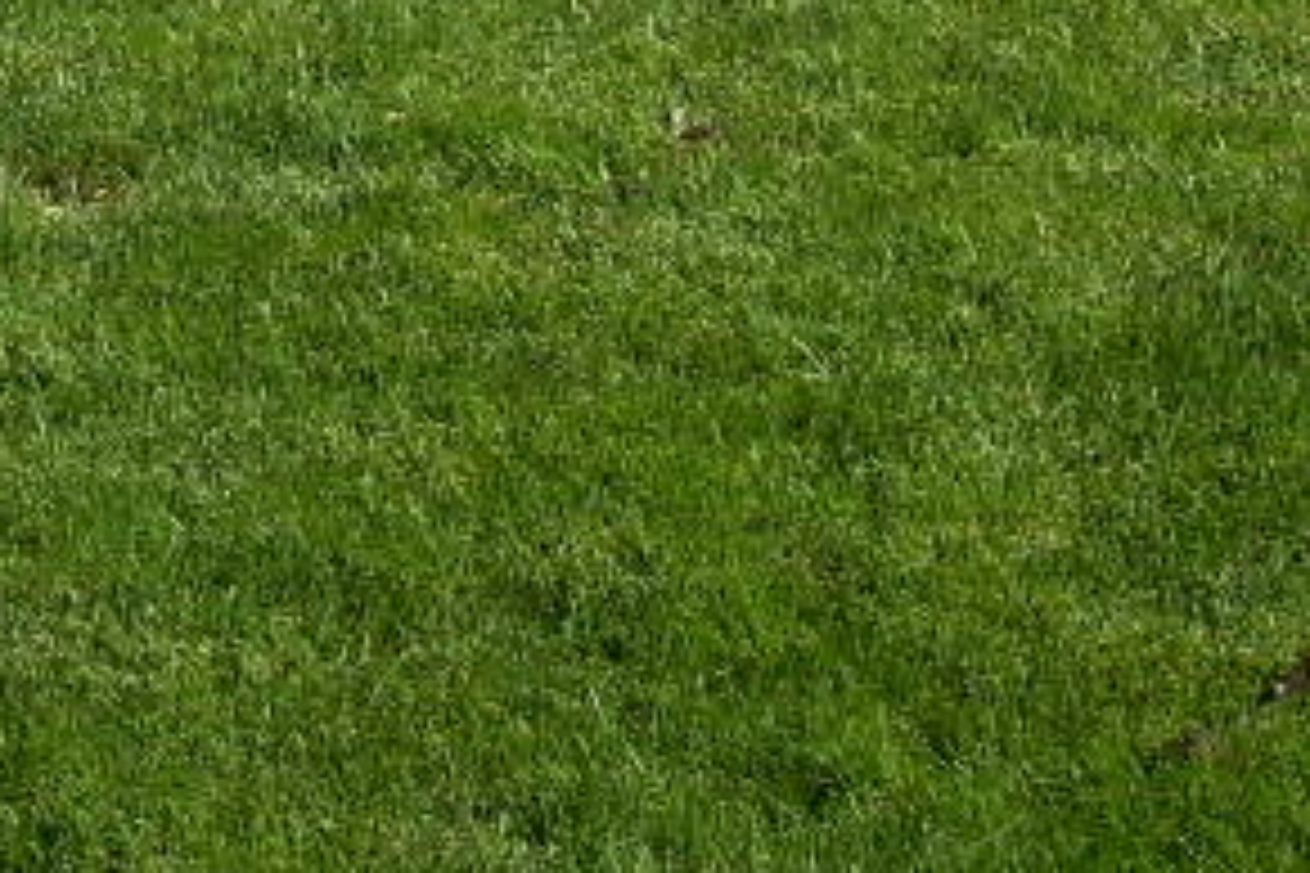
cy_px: -522
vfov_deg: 7.0
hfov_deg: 10.5
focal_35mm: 192
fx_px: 6986
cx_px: -261
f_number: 6.7
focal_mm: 7.1
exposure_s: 1/250
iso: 80
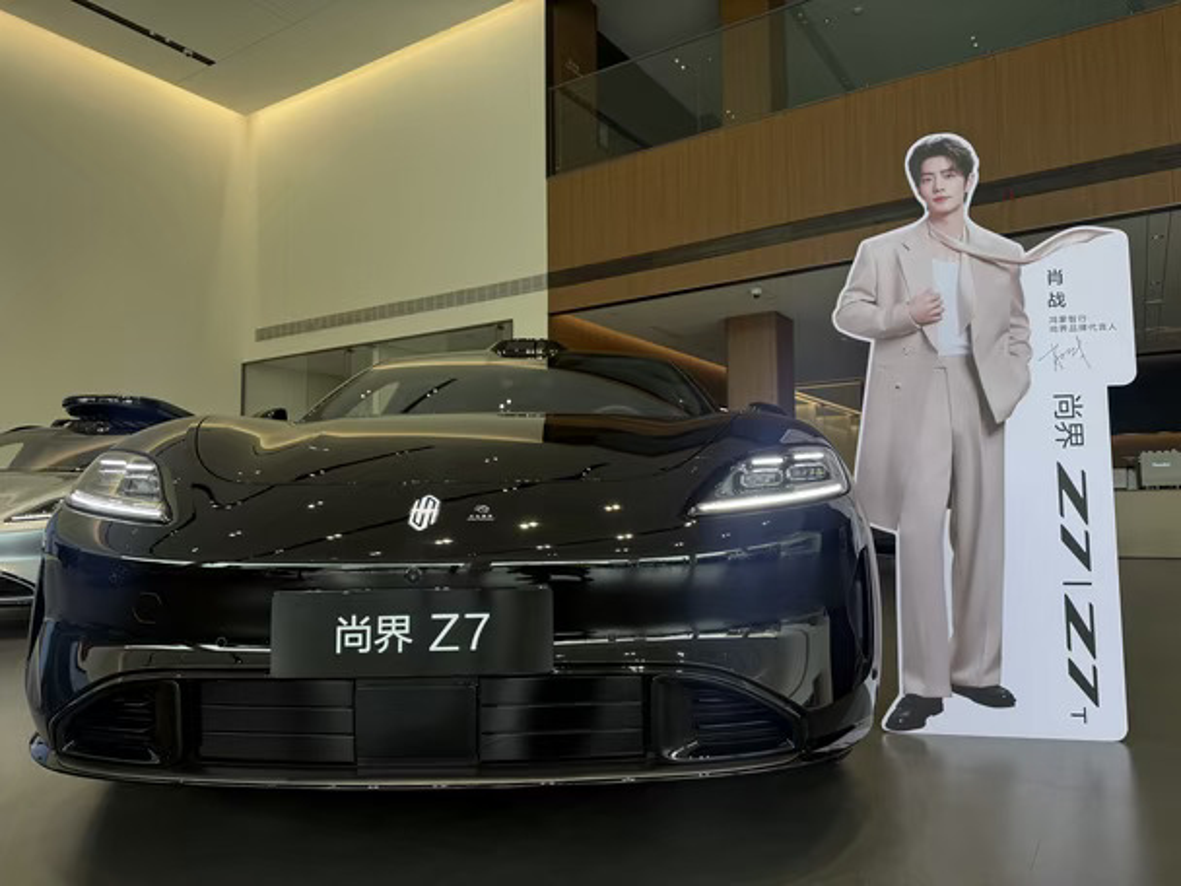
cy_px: 443
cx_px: 590
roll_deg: +0.8
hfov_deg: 71.6
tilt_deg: +4.8
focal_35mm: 24
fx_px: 819
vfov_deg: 56.8
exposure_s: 1/181
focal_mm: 6.76
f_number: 1.78
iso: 64
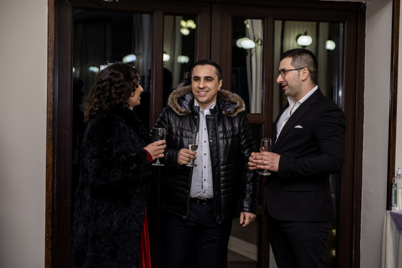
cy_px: 134
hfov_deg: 26.3
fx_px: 860
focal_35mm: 77
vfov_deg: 17.7
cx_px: 201
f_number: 2.8
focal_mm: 51.6
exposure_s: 1/160
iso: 1250
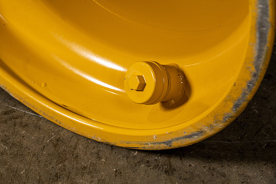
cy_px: 96
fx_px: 927
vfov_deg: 11.3
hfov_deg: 16.9
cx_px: 117
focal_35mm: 121
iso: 800
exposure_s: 1/125
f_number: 5.6
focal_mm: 104
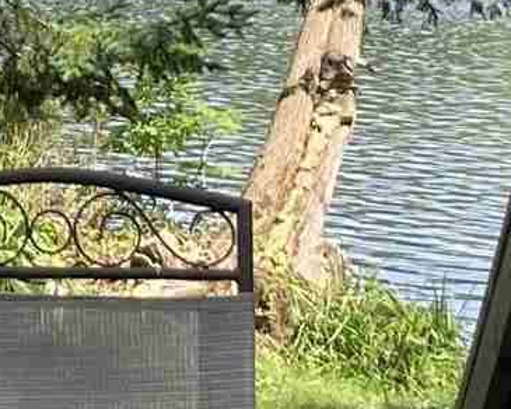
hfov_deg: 8.4
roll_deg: -0.5
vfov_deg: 6.3
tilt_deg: +9.7
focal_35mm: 230
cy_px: -685
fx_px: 3478
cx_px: 74
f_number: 1.8
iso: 20
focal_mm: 3.99
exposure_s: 1/716
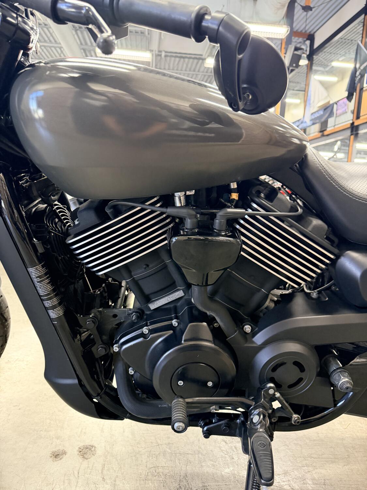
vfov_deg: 71.6
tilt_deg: -8.2
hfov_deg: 56.8
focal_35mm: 24
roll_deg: -3.5
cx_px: 184
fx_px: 339
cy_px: 245
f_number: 1.78
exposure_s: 1/60
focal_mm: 6.76
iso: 800
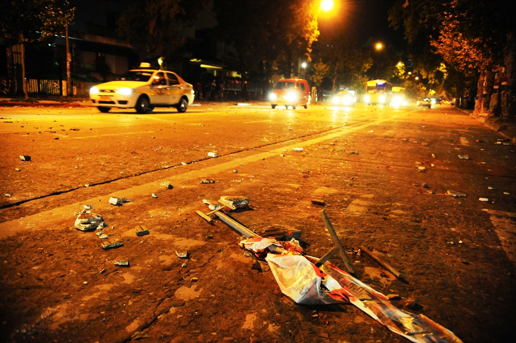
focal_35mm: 31
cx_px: 258
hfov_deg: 60.3
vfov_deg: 42.3
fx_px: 444
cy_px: 172
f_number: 4.5
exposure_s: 1/20
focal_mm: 31
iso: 3200
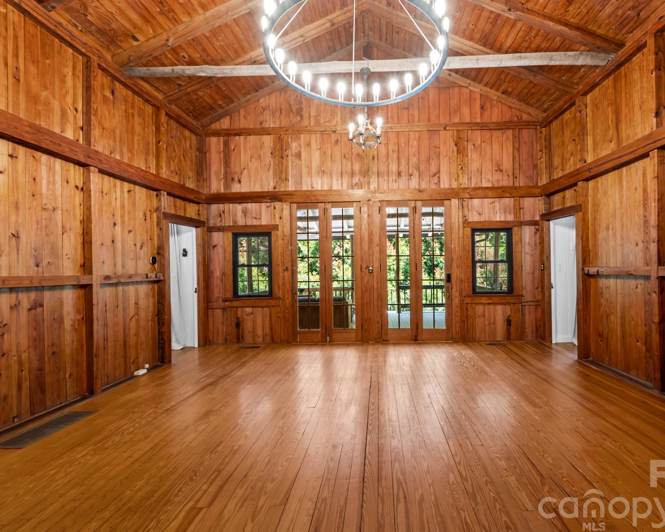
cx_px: 371
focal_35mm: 16
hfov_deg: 92.7
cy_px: 268
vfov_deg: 80.4
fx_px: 315
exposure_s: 1/4
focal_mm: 14
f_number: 8
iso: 500
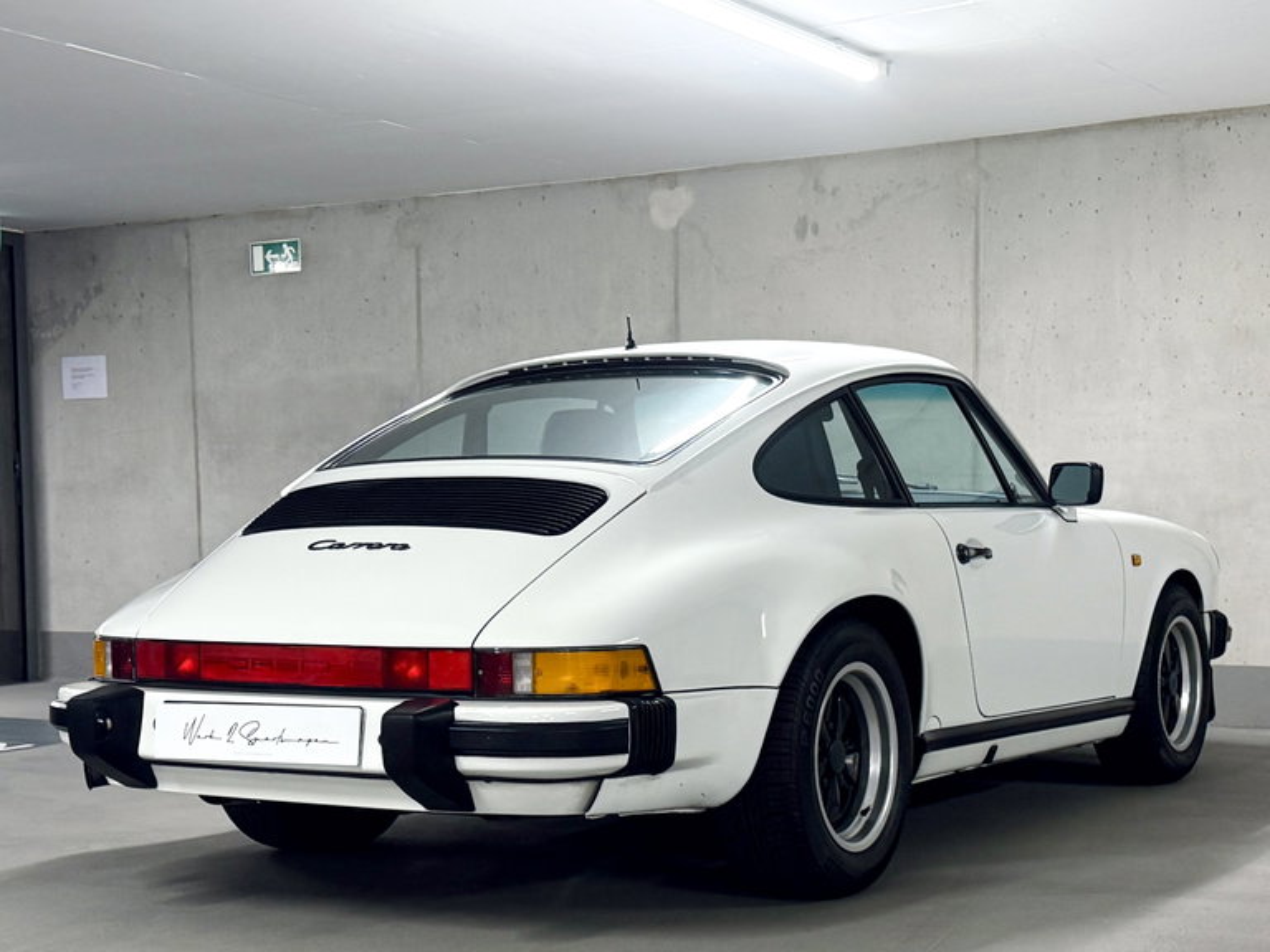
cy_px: 476
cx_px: 635
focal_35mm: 24
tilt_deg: -0.6
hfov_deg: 71.6
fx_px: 881
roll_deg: -1.9
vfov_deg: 56.8
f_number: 1.78
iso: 200
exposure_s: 1/100
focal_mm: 6.76
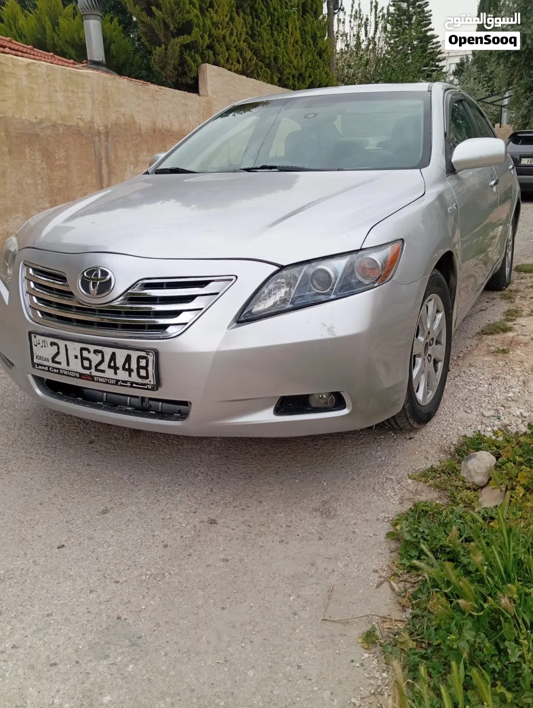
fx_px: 573
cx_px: 266
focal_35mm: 28
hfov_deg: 49.9
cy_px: 354
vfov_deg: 63.4
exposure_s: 1/100
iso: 92
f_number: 1.8
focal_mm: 4.25
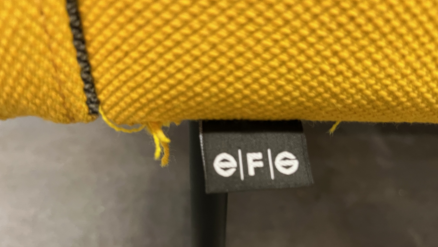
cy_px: 167
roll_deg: -3.1
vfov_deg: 39.6
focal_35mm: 29
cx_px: 223
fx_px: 337
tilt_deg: -37.3
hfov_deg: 66.1
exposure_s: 1/50
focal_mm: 5.1
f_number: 1.6
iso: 400
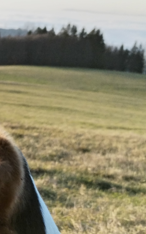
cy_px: 250
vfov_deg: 18.8
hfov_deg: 10.7
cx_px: -190
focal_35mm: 107
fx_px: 681
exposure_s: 1/476
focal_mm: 4.75
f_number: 1.8
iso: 100
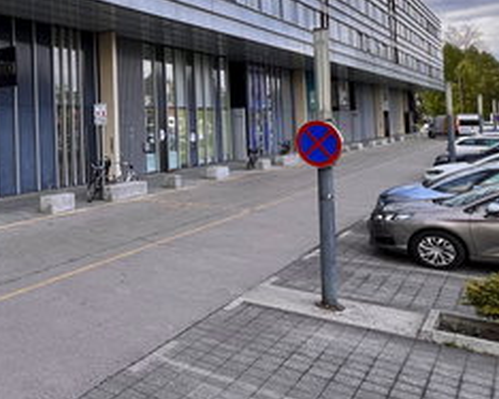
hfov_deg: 42.3
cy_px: 107
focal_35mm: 34
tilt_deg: +1.4
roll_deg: +1.8
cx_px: -44
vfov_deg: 42.2
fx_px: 502
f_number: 1.8
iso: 32
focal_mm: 1.57
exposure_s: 1/223
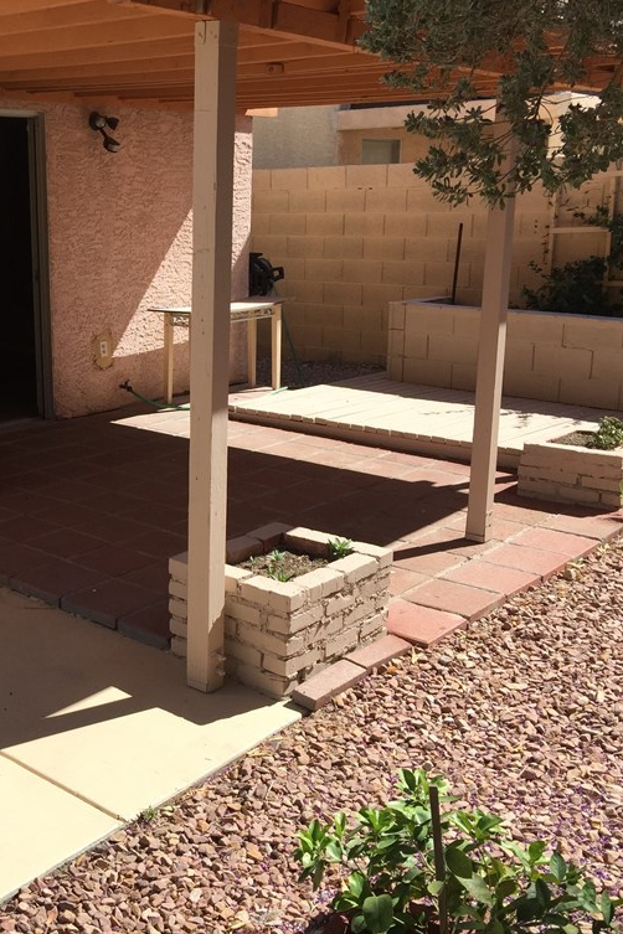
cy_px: 470
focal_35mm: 41
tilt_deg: -12.8
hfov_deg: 31.8
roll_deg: +0.1
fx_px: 1064
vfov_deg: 47.4
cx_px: 125
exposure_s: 1/1364
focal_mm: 4.15
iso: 32
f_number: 2.2
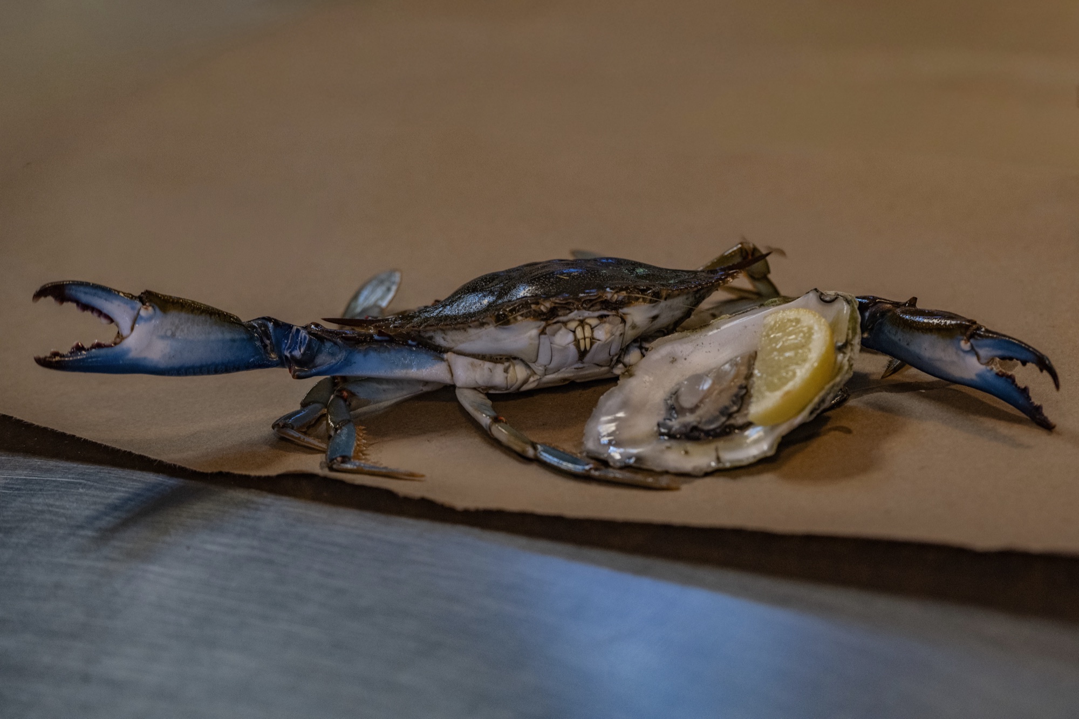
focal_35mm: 175
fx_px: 5244
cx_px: 540
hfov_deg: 11.7
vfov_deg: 7.8
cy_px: 360
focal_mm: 175
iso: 3200
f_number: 5.6
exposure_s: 1/160
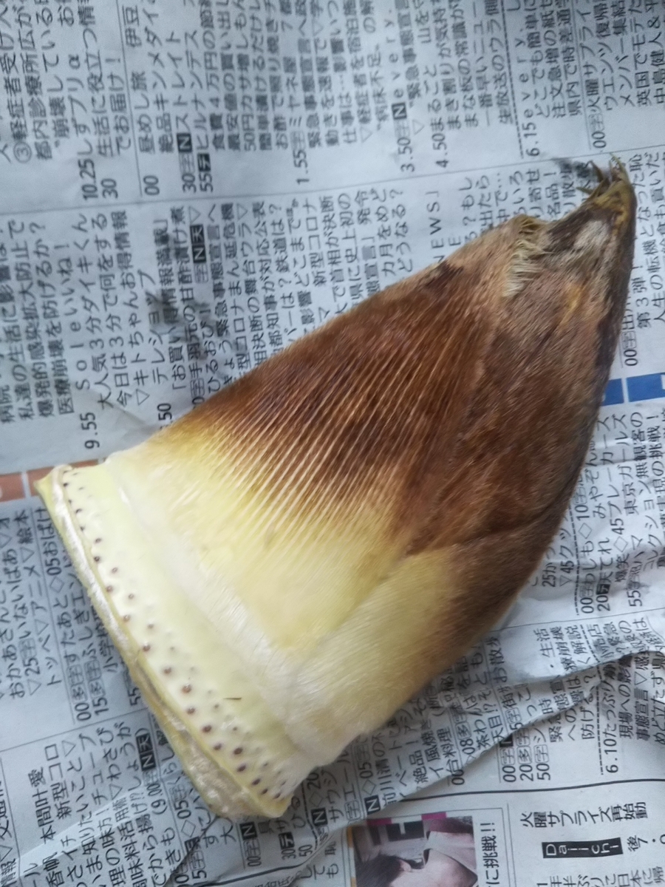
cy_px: 444
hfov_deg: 46.8
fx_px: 768
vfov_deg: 60.0
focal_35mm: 30
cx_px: 332
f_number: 2.2
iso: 100
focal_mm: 4
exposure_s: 1/30
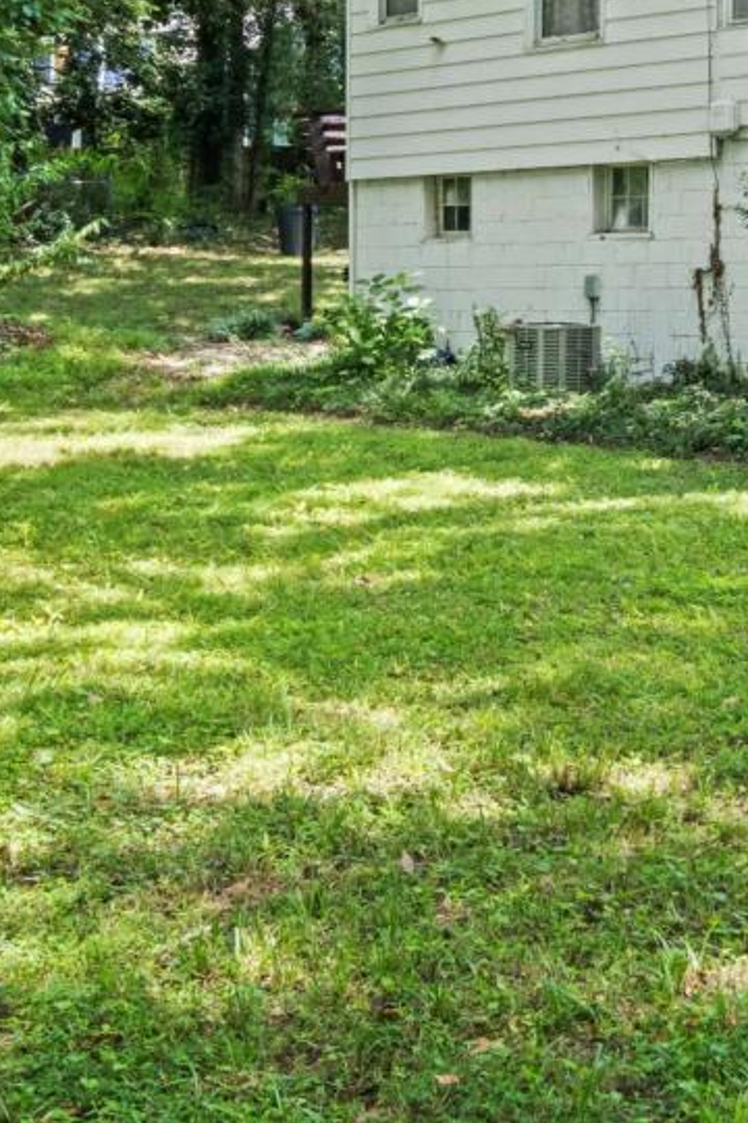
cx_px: 902
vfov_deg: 32.8
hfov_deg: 21.0
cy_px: 293
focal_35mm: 60
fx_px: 1870
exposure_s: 1/12
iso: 400
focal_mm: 18.2
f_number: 16
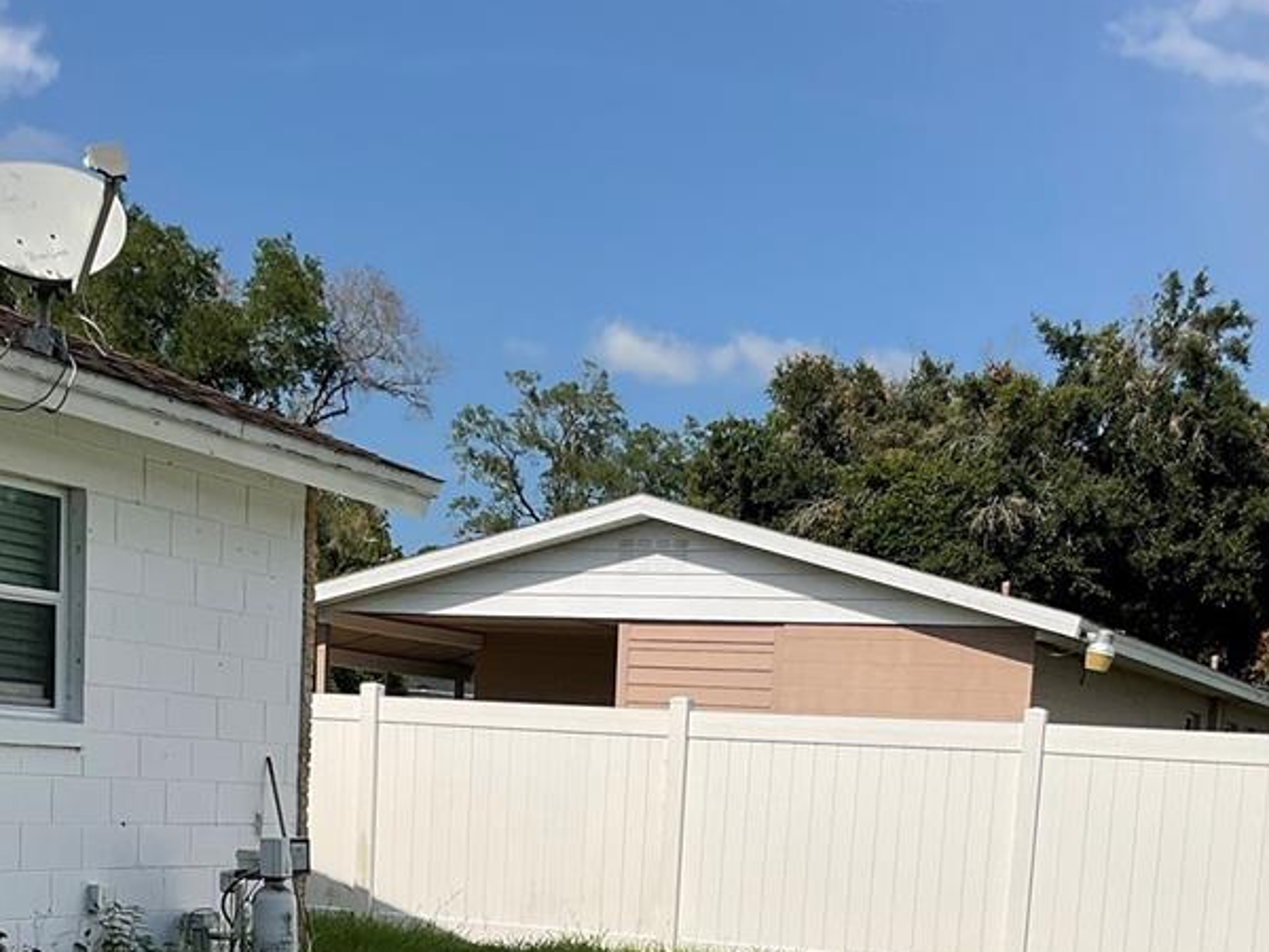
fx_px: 2126
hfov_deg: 33.2
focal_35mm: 58
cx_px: 643
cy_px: 1030
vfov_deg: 23.7
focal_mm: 3
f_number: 1.8
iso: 20
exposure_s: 1/3322
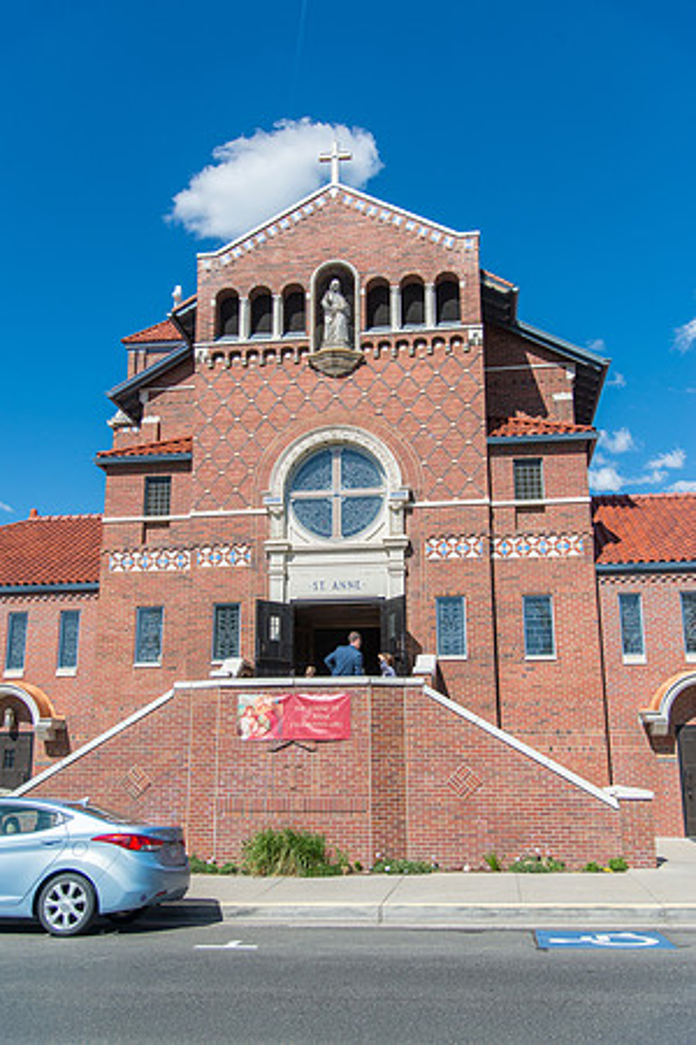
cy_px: 522
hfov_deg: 41.1
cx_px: 348
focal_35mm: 32
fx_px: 928
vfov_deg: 58.7
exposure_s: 1/2000
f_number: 4
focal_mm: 32
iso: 200
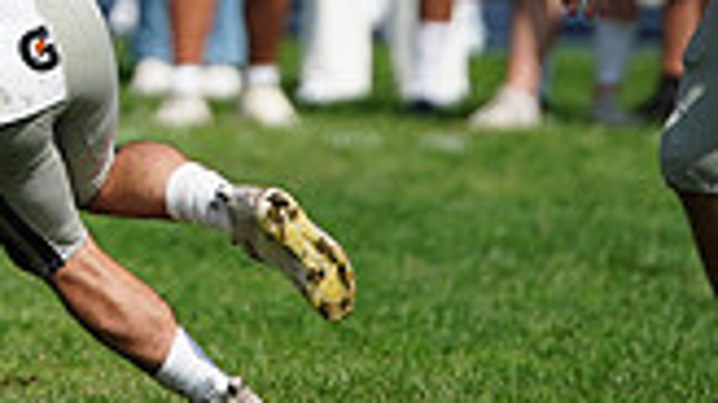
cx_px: -123
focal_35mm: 1110
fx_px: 21119
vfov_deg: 1.1
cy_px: -103
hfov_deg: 1.9
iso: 400
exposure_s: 1/8000
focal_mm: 300
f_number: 2.8
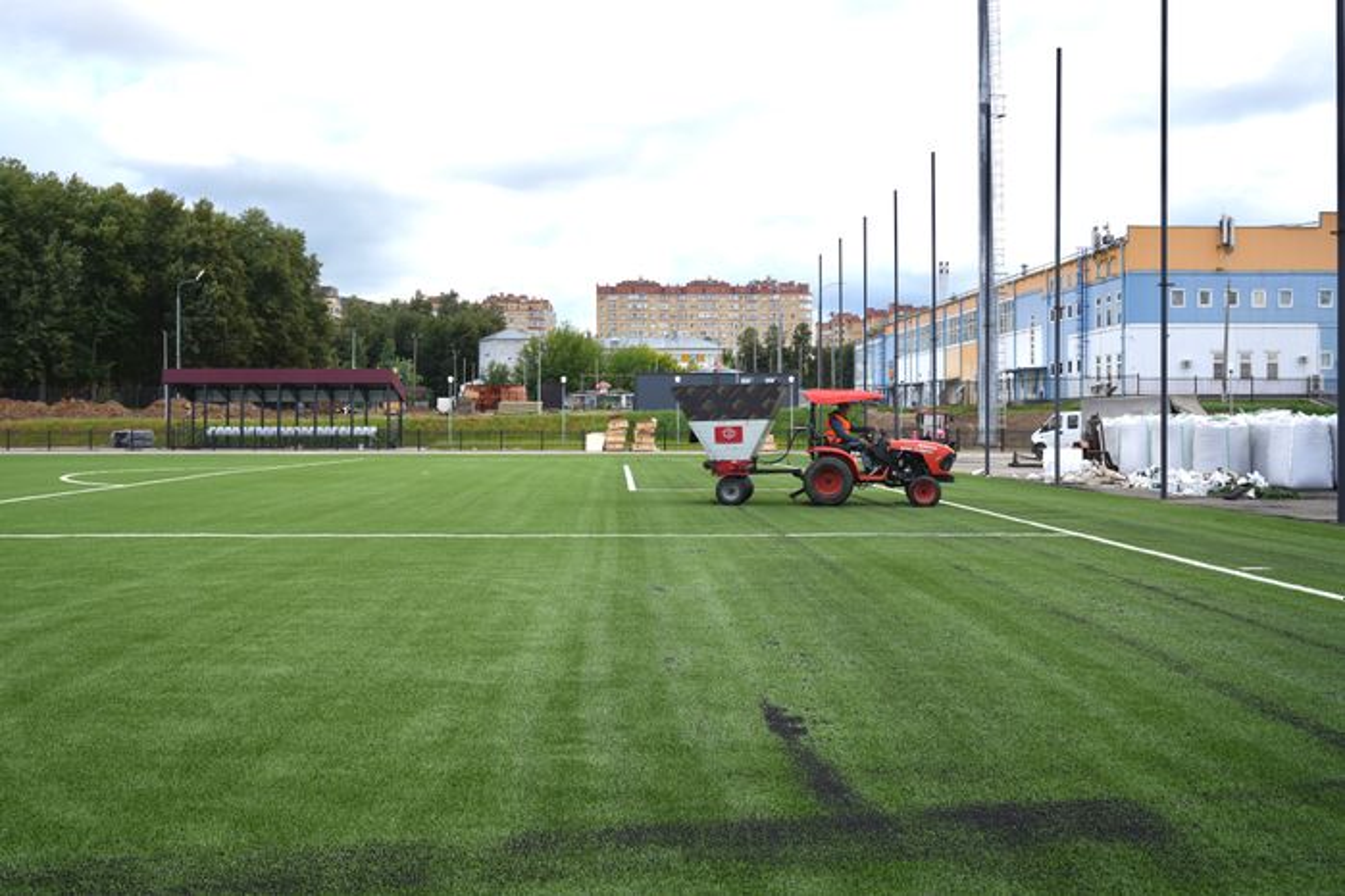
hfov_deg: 55.8
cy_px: 448
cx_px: 672
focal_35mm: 34
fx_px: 1270
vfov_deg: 38.9
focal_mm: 34
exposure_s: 1/160
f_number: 7.1
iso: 100
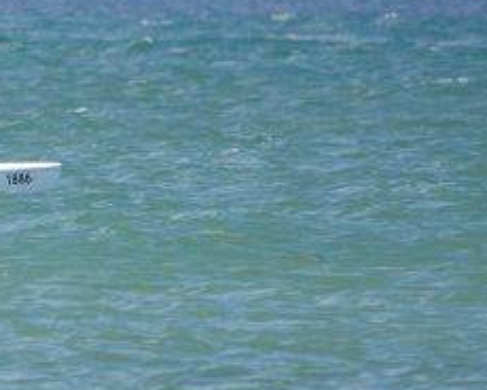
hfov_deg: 1.0
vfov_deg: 0.8
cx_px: -481
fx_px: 27083
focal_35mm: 1879
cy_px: 148
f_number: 7.1
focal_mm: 300
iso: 400
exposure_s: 1/1600
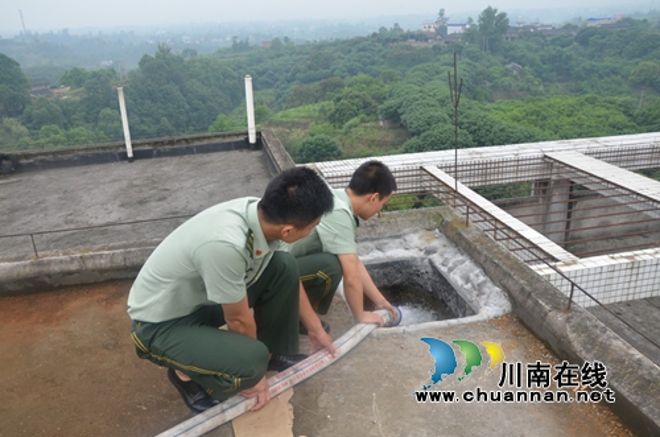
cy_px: 218
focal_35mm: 32
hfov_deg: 59.6
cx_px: 330
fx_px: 576
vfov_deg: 41.5
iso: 200
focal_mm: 21
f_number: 7.1
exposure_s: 1/200
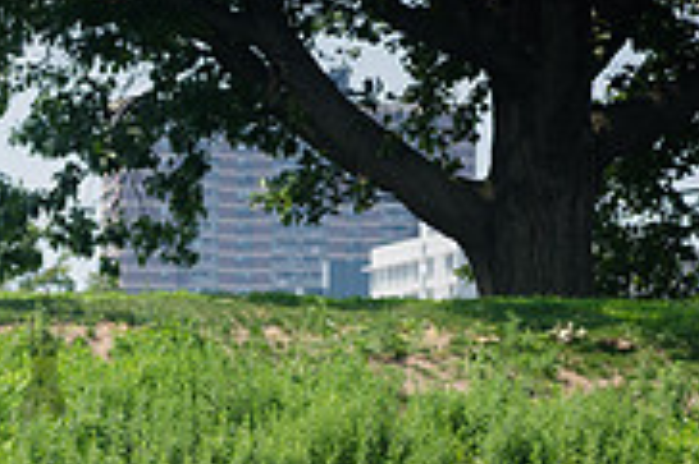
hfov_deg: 4.5
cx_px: 42
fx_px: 8962
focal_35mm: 462
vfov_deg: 3.0
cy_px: 723
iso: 250
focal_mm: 145
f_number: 4.5
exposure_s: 1/1250
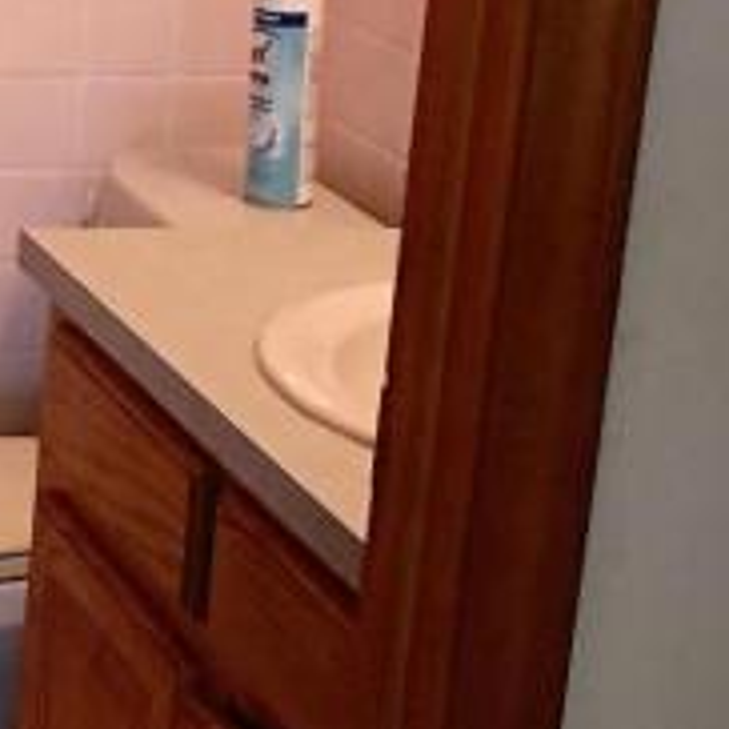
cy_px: 244
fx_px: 2573
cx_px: -104
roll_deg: -0.3
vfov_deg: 16.1
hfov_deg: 15.6
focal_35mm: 108
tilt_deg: -12.6
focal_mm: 4.15
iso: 125
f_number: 2.2
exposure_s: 1/15
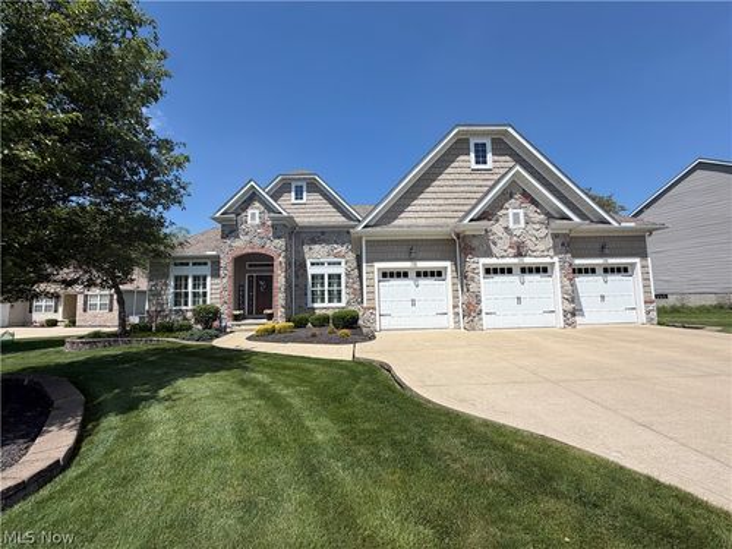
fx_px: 296
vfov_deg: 85.7
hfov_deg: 102.1
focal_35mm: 14
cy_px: 274
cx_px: 366
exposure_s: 1/970
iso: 20
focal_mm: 2.22
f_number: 2.2
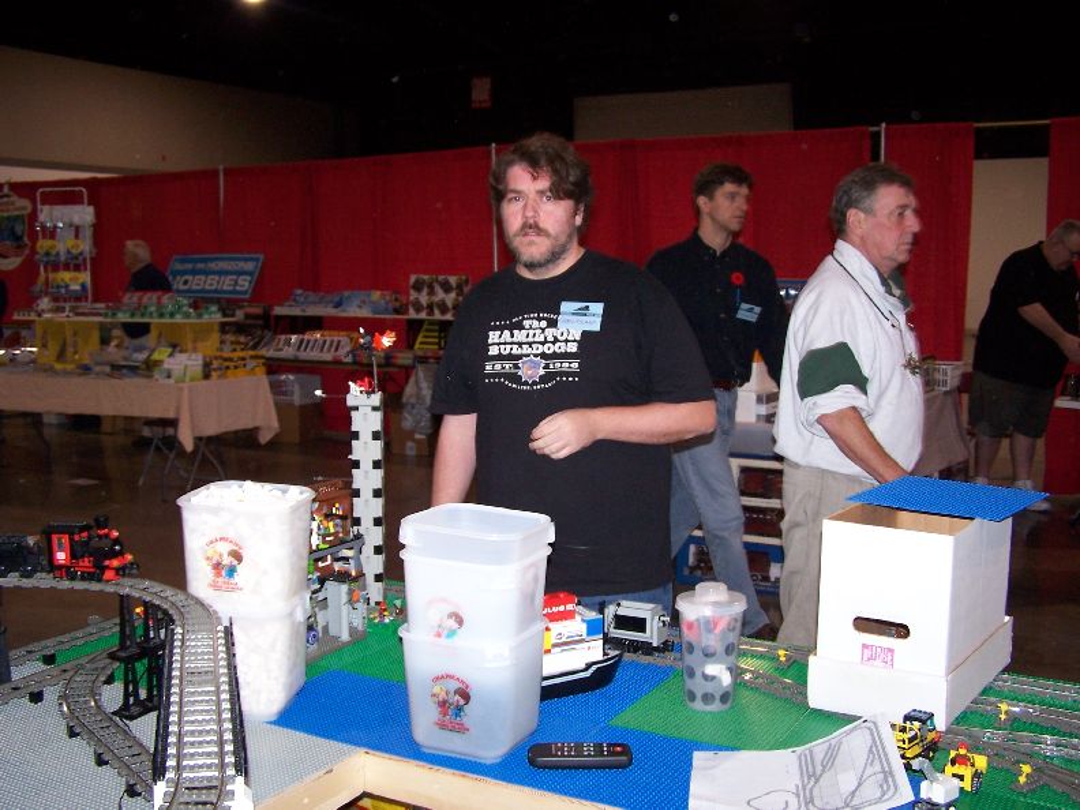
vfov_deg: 37.7
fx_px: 1186
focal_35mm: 38
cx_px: 540
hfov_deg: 49.0
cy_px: 405
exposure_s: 1/60
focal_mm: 6.3
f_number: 2.8
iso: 140
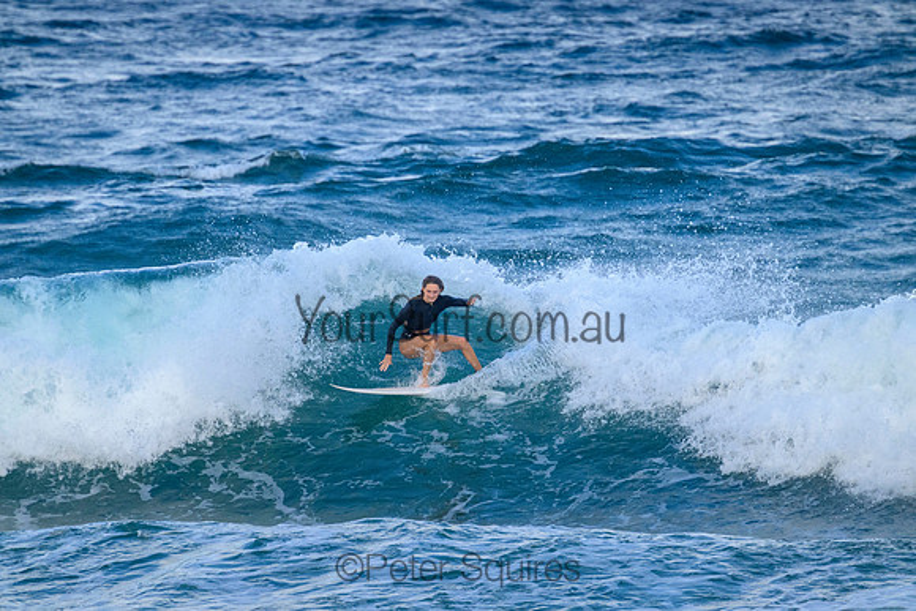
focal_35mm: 800
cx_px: 458
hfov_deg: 2.6
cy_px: 306
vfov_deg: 1.7
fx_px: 20359
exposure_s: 1/1600
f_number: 11
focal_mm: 800
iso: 2800
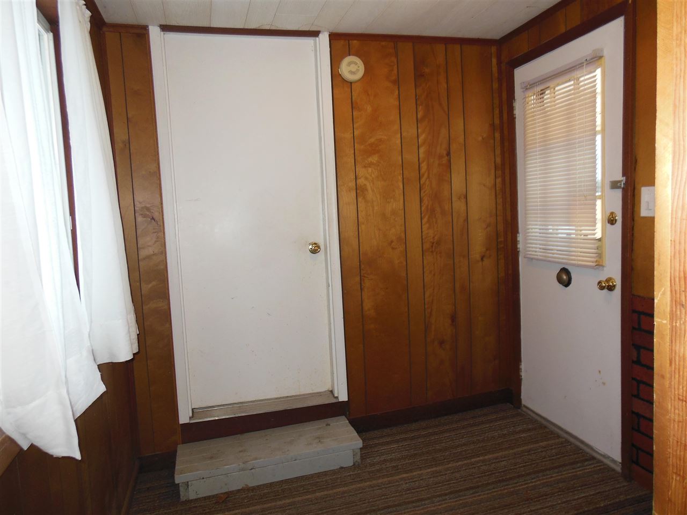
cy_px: 258
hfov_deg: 69.4
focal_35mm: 25
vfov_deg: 54.9
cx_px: 344
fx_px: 496
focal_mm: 4.5
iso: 200
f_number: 3.2
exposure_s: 1/25
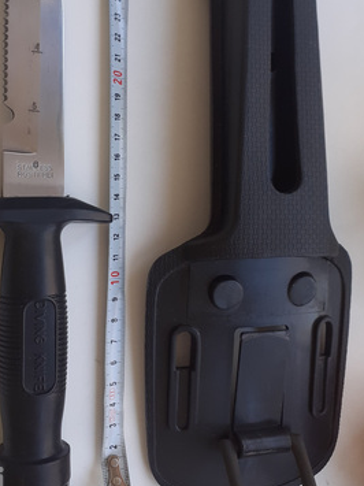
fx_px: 533
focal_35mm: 38
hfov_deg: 37.3
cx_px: 124
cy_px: 185
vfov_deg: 48.6
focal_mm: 3.6
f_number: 1.9
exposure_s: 1/50
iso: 50
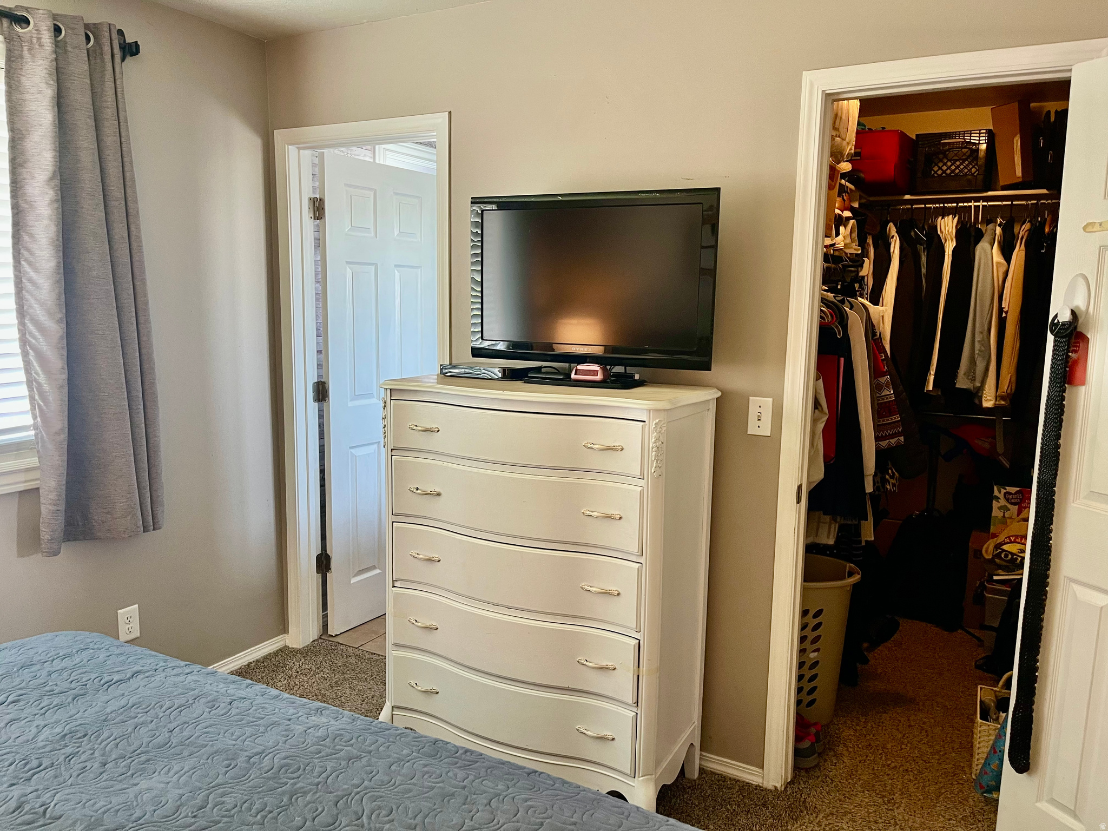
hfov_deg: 67.3
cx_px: 554
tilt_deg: -8.2
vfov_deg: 53.1
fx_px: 832
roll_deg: -1.1
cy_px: 416
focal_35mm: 26
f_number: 1.6
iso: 160
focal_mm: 5.1
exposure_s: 1/60
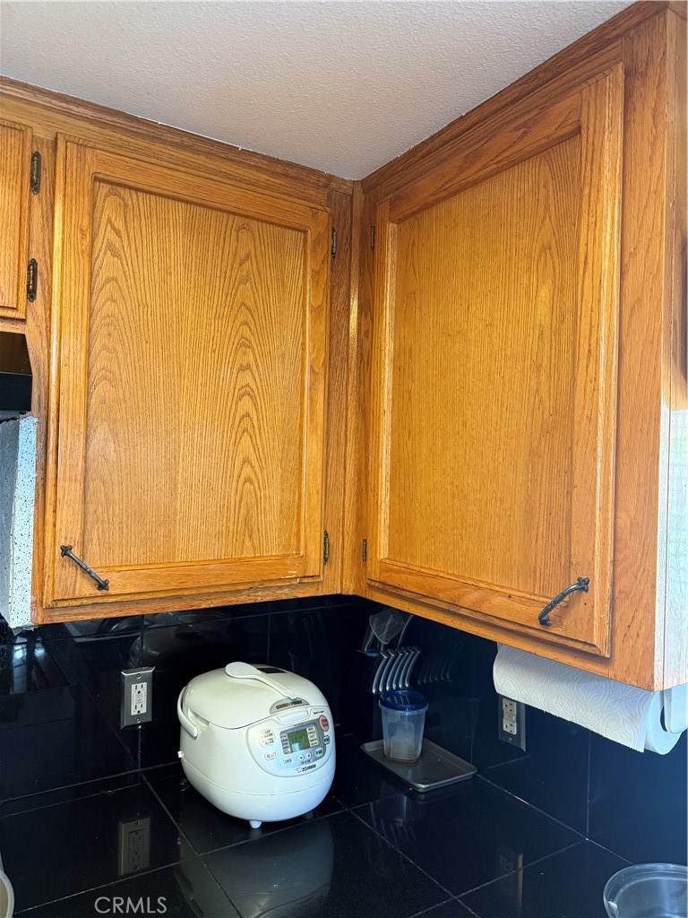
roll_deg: -2.1
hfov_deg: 56.8
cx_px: 344
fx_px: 636
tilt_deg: +0.5
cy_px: 459
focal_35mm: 24
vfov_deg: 71.6
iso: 400
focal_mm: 6.76
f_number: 1.78
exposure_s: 1/60
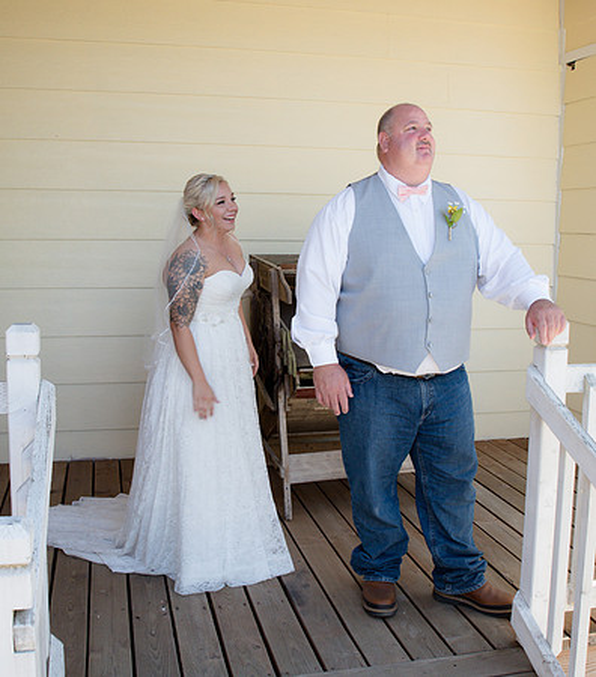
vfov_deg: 47.1
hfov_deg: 42.0
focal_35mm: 37
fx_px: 777
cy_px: 323
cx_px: 311
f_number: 7.1
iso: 500
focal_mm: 24
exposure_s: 1/250
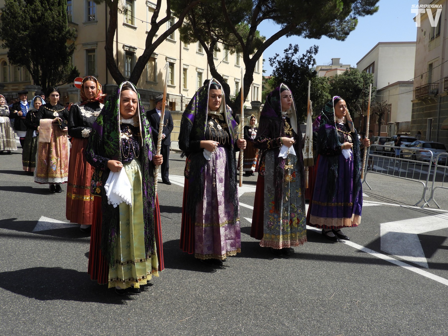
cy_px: 168
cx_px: 224
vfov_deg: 46.8
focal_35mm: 30
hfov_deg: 60.0
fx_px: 388
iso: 100
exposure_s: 1/1000
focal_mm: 5.4
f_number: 3.5
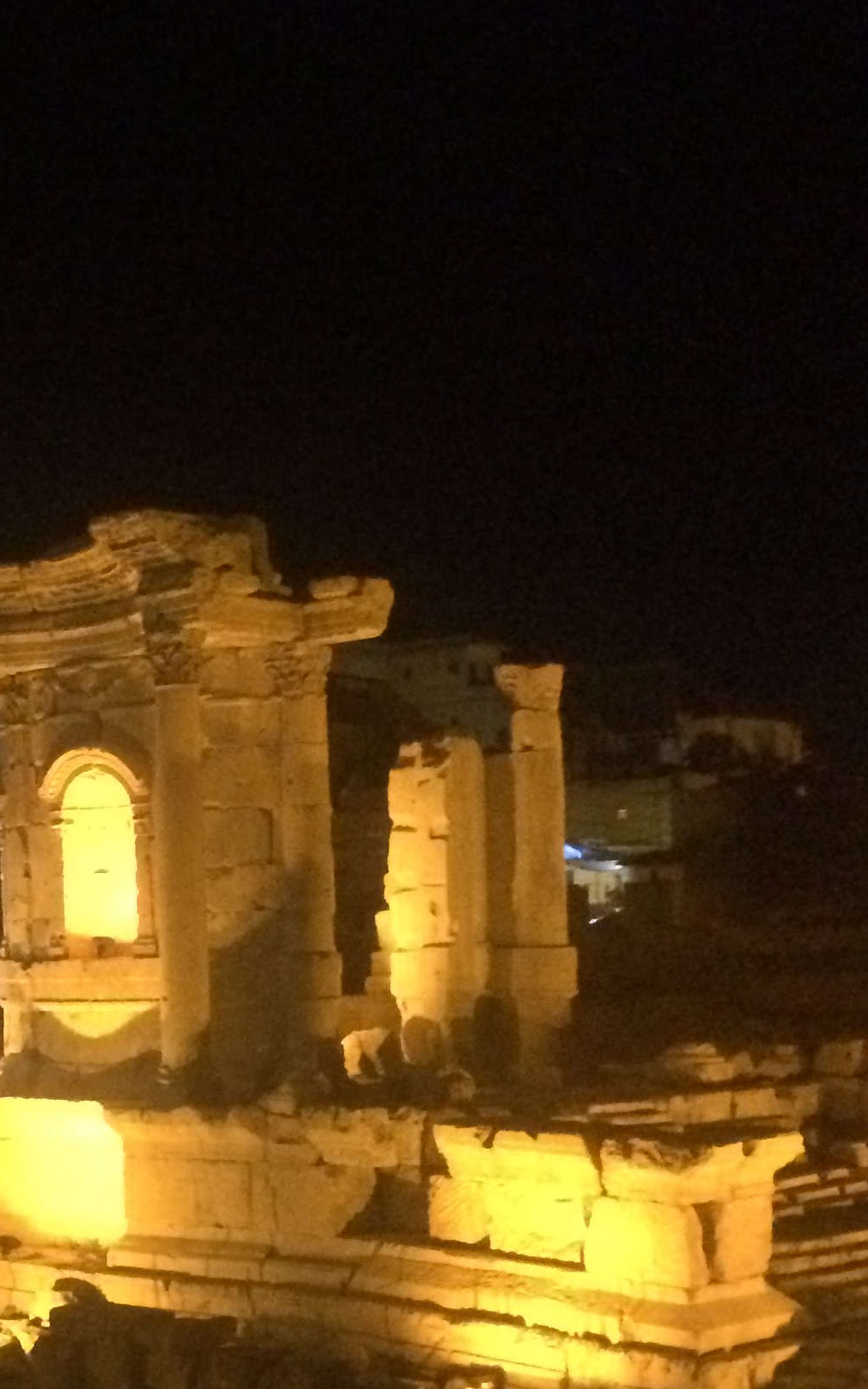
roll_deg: +1.0
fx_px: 2347
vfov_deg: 32.7
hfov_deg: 19.8
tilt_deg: +1.4
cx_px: -149
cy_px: 909
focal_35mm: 62
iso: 1000
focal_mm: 4.15
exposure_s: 1/17
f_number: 2.2
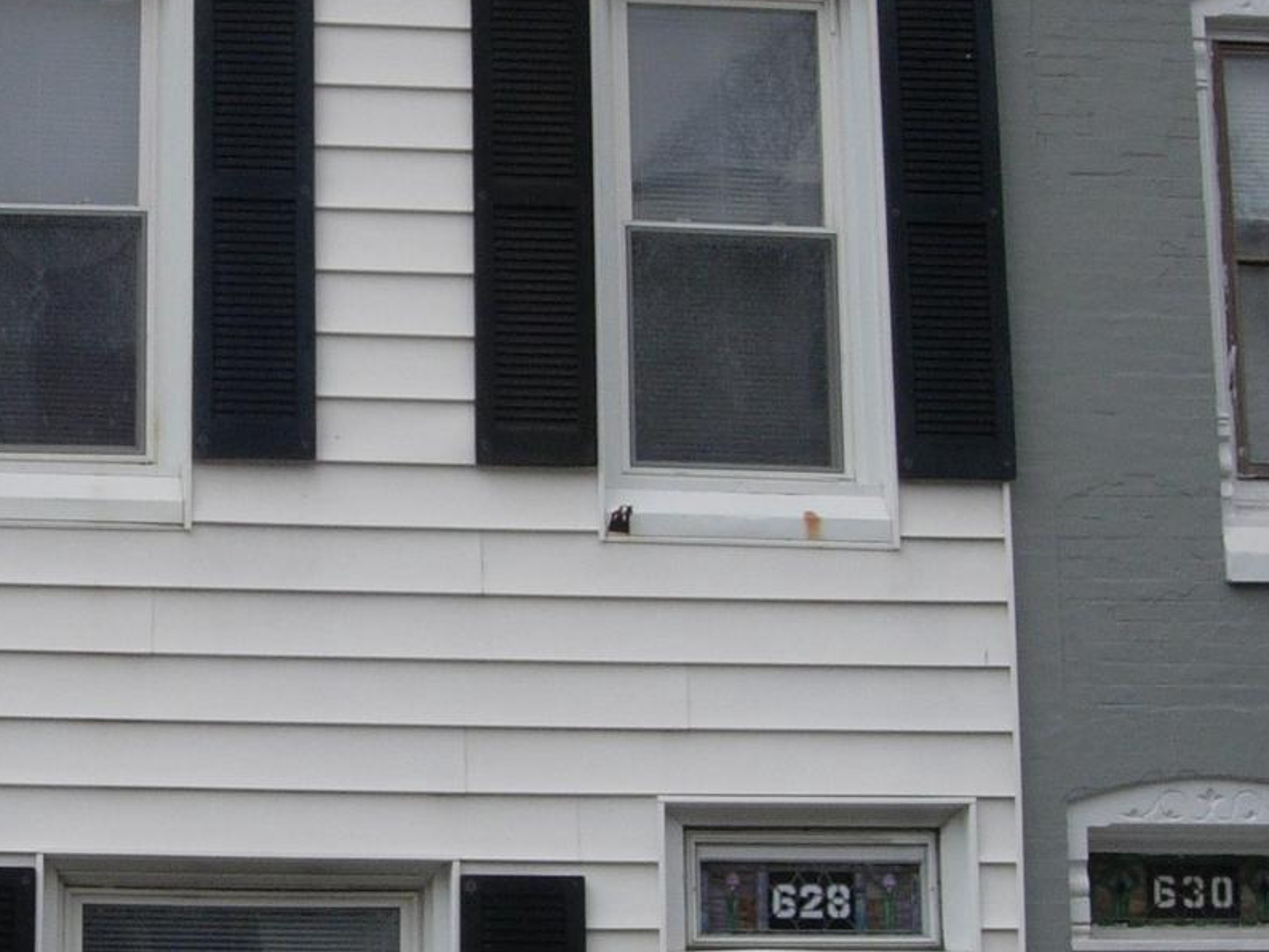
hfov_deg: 19.7
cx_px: 197
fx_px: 3594
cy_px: 470
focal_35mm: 98
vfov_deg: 15.1
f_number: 4.8
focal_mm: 7.8
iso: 64
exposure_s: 1/627
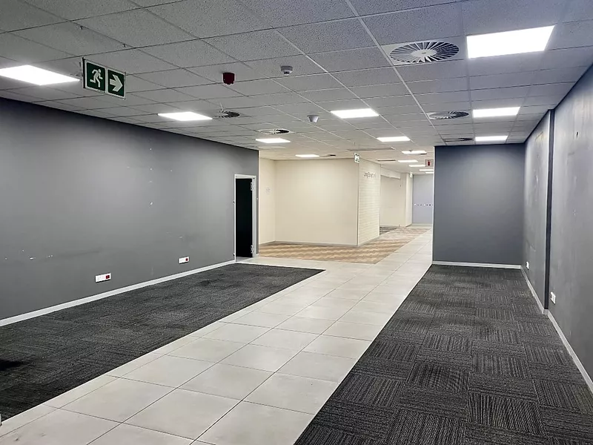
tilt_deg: -3.6
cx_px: 296
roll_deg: -0.4
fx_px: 445
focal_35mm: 26
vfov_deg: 53.1
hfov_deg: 67.3
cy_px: 222
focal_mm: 4.25
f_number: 1.8
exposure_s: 1/50
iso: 125
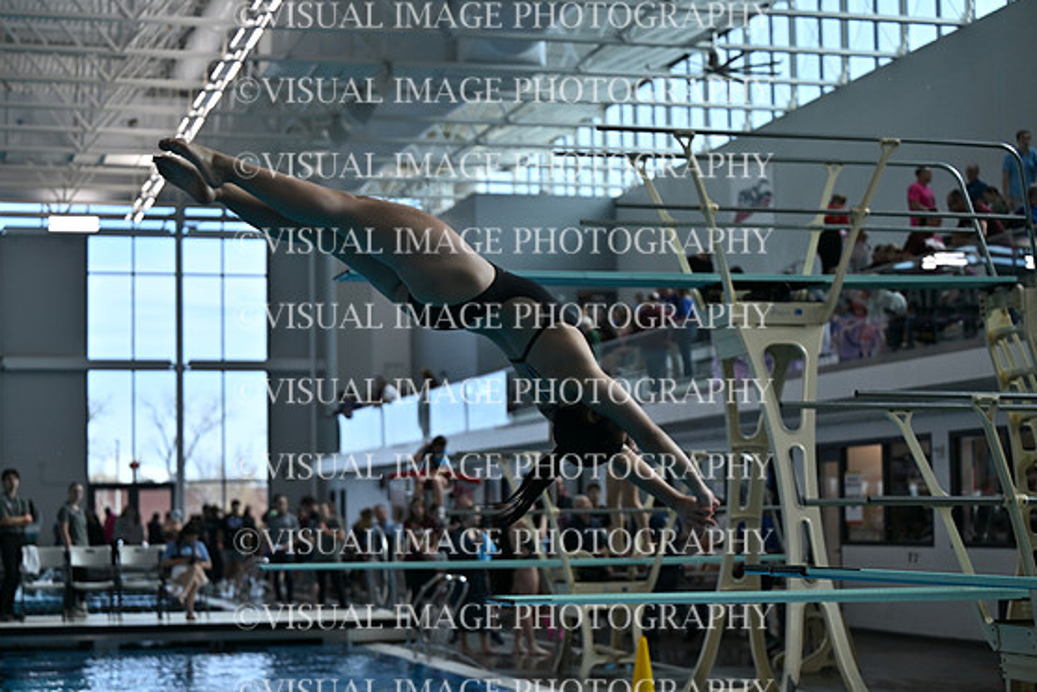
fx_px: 2103
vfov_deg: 18.7
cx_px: 504
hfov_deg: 27.7
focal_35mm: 73
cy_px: 353
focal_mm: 70
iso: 250
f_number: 2.8
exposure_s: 1/1250
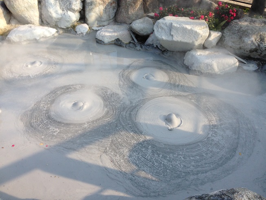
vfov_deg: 43.0
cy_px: 100
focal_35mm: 33
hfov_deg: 55.3
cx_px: 133
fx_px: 254
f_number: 2.4
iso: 50
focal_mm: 4.12
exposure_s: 1/669
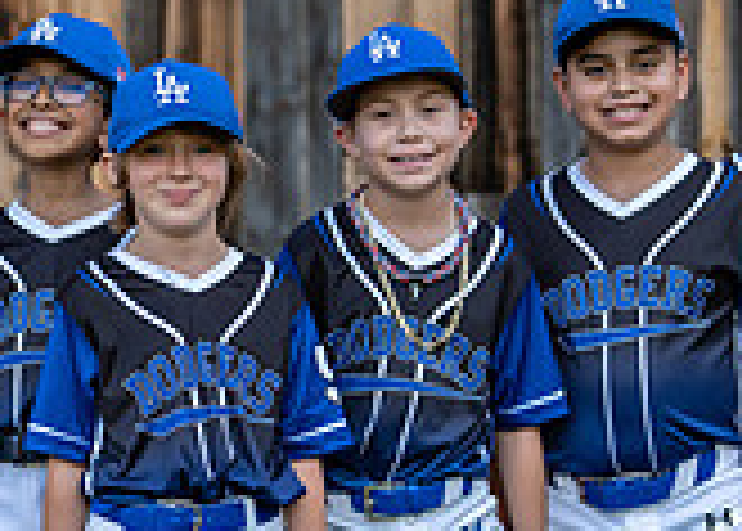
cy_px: 465
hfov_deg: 10.5
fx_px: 4048
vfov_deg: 7.5
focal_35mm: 192
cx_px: 195
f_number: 1.6
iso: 100
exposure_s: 1/640
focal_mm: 50
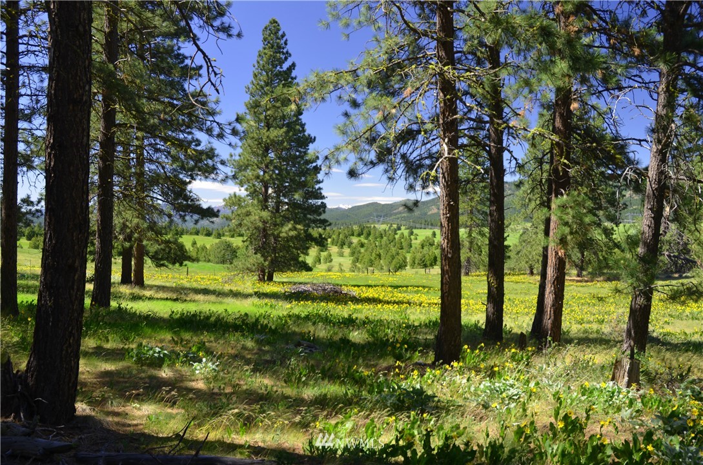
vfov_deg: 39.8
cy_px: 232
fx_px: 643
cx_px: 352
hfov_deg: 57.3
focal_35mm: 33
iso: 100
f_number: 7.1
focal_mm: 22
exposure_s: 1/30
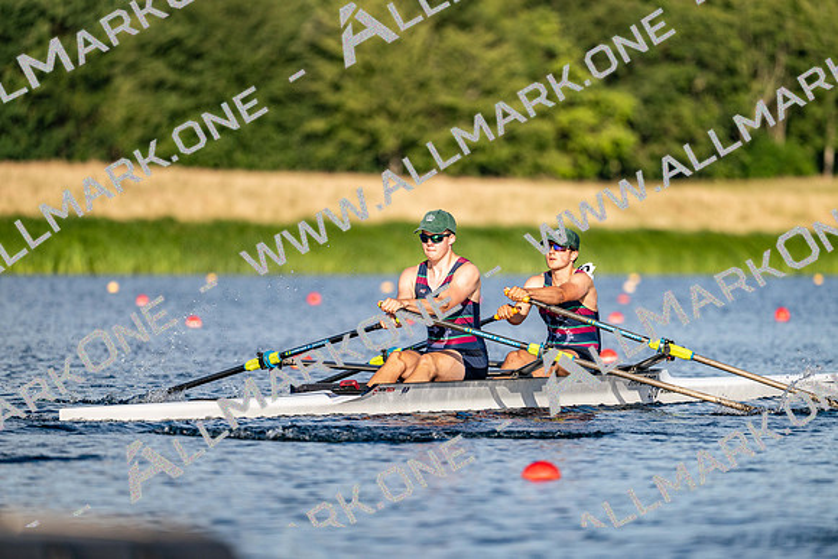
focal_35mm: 400
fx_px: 9313
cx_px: 419
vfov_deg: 3.4
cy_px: 280
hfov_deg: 5.2
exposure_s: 1/2500
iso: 250
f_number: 4.5
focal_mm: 400
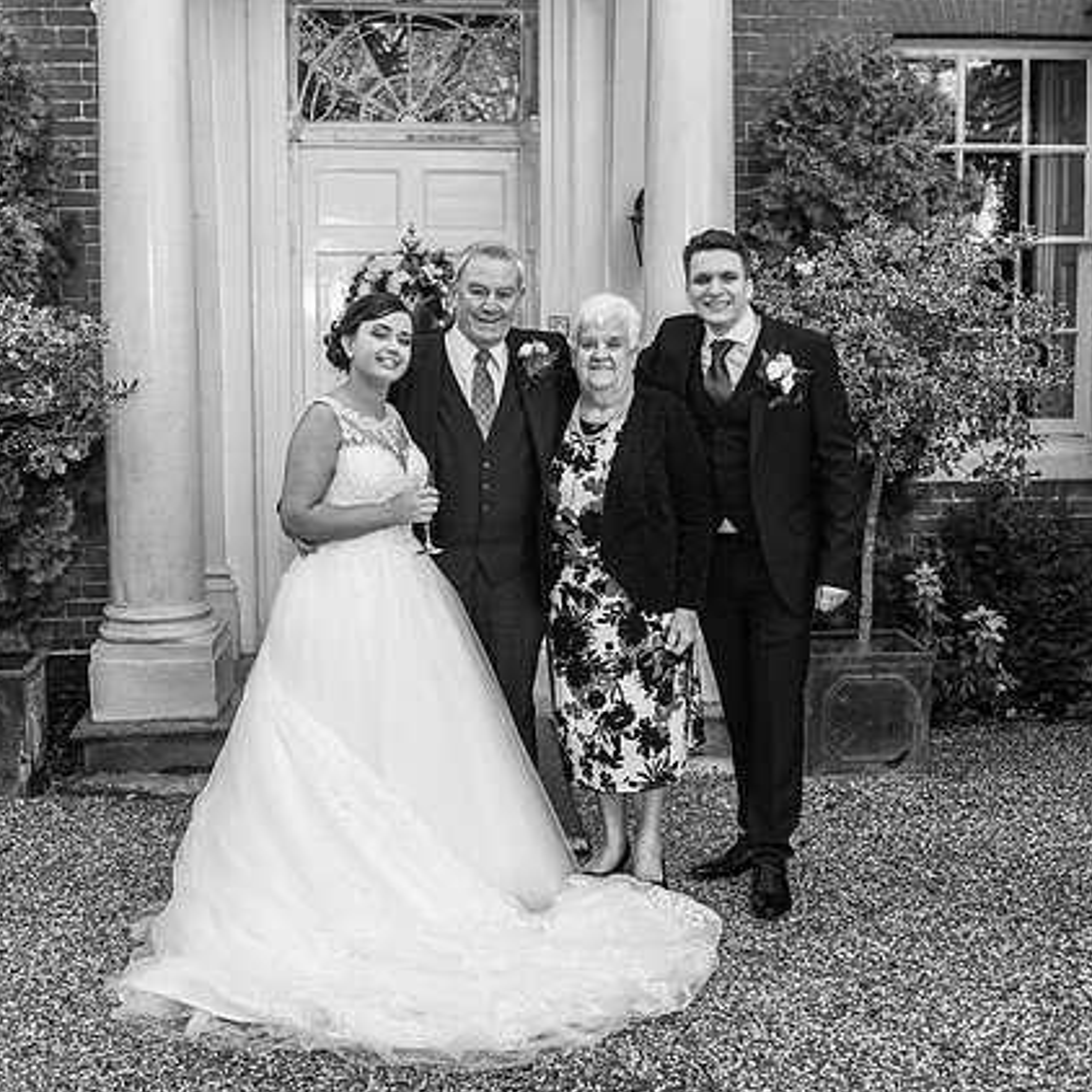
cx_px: 527
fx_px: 1749
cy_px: 501
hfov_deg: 34.7
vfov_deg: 34.7
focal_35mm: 49
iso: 250
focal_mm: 35
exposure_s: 1/160
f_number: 3.5
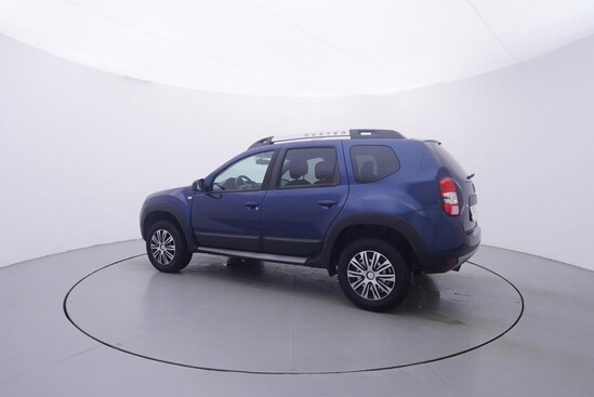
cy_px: 198
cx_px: 297
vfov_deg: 56.2
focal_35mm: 22
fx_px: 372
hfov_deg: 77.3
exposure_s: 1/80
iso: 200
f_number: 5
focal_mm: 15
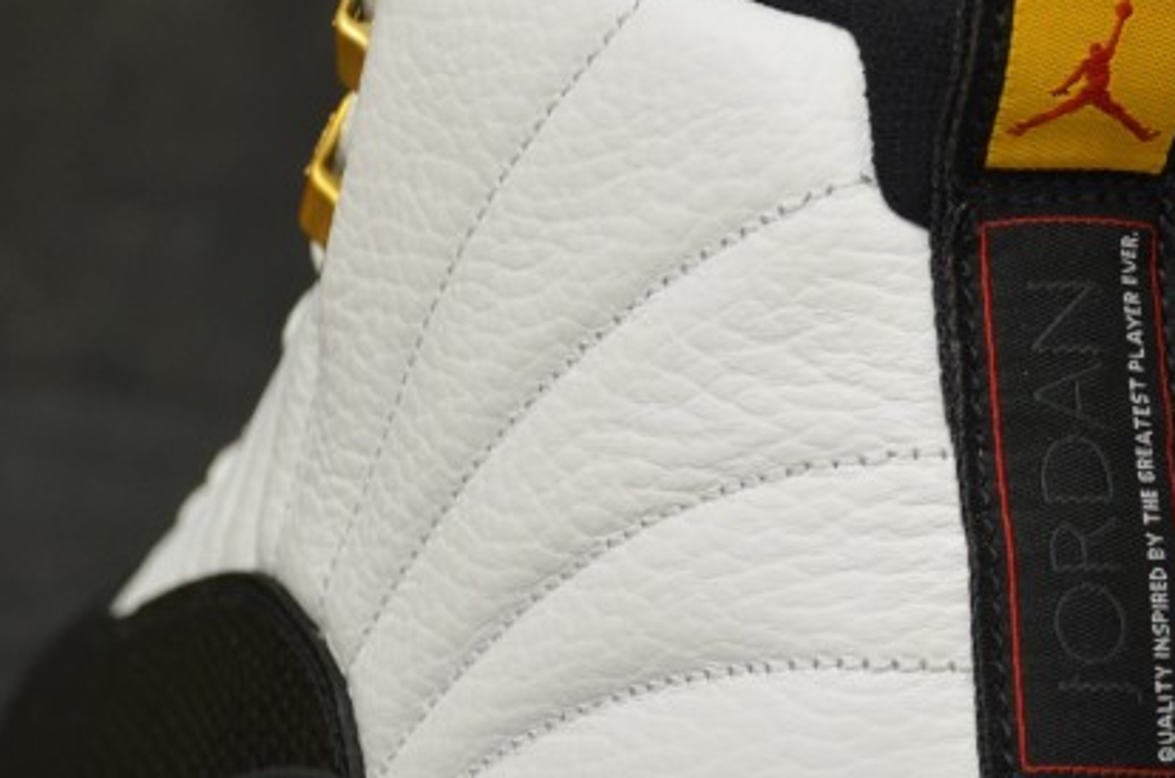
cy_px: 582
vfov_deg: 7.1
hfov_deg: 10.6
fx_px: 6285
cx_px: 1104
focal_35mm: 193
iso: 400
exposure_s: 1/30
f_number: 5
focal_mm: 52
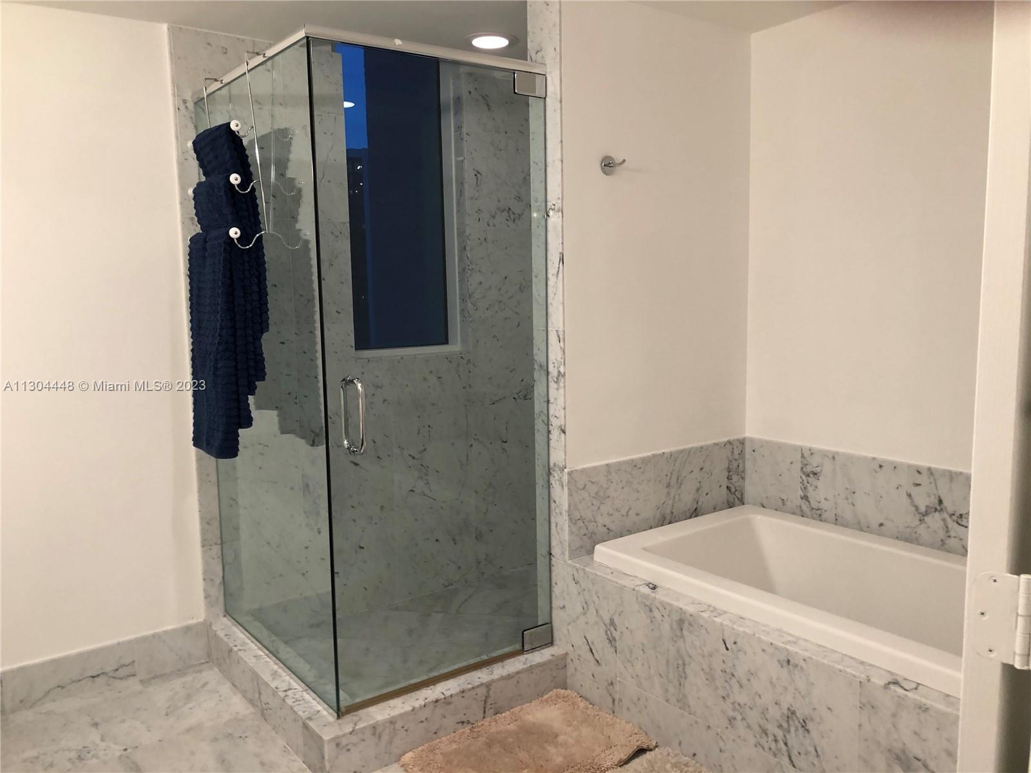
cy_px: 386
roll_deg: +1.1
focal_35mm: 28
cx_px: 516
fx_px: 834
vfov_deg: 49.7
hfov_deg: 63.4
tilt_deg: -4.9
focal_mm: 3.99
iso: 40
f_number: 1.8
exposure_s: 1/17
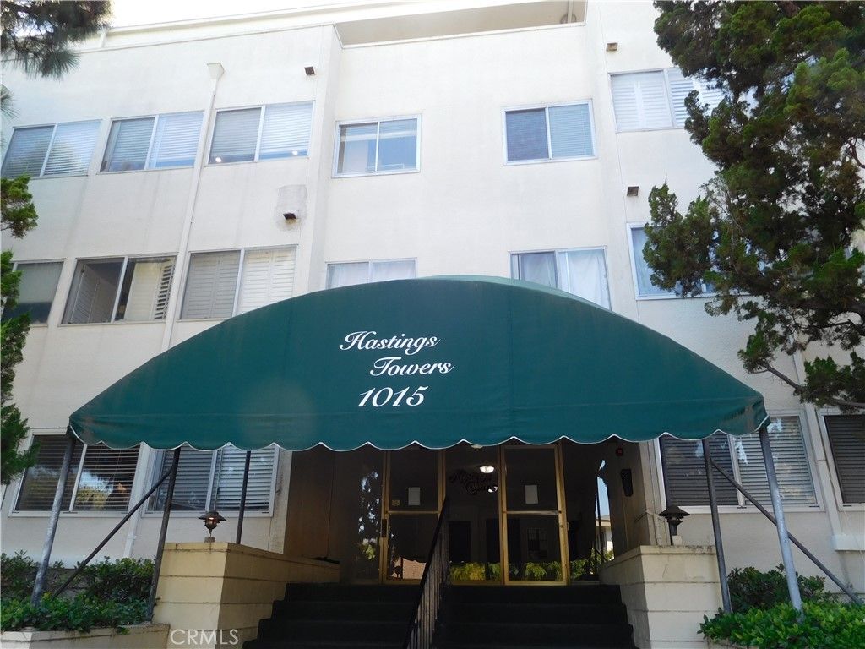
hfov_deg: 69.4
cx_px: 432
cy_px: 324
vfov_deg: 54.9
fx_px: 625
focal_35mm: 25
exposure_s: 1/125
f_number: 3.4
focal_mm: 4.5
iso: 125
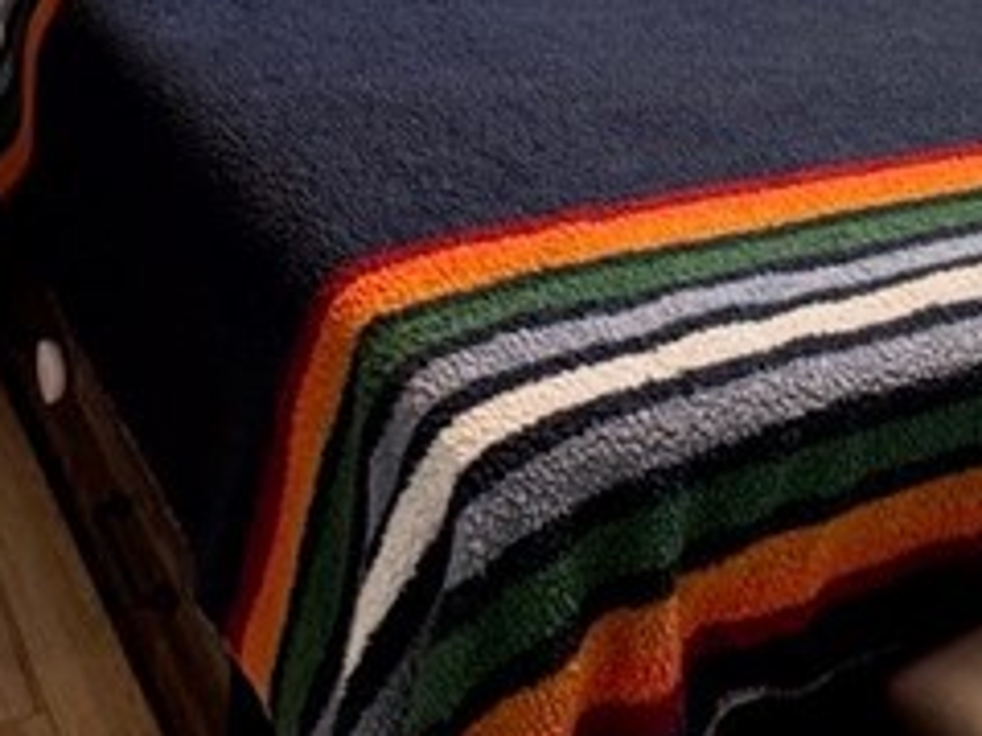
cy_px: -136
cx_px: 604
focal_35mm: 60
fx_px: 1701
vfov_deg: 22.6
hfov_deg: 32.1
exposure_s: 1/60
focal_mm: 2.22
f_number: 2.2
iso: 400
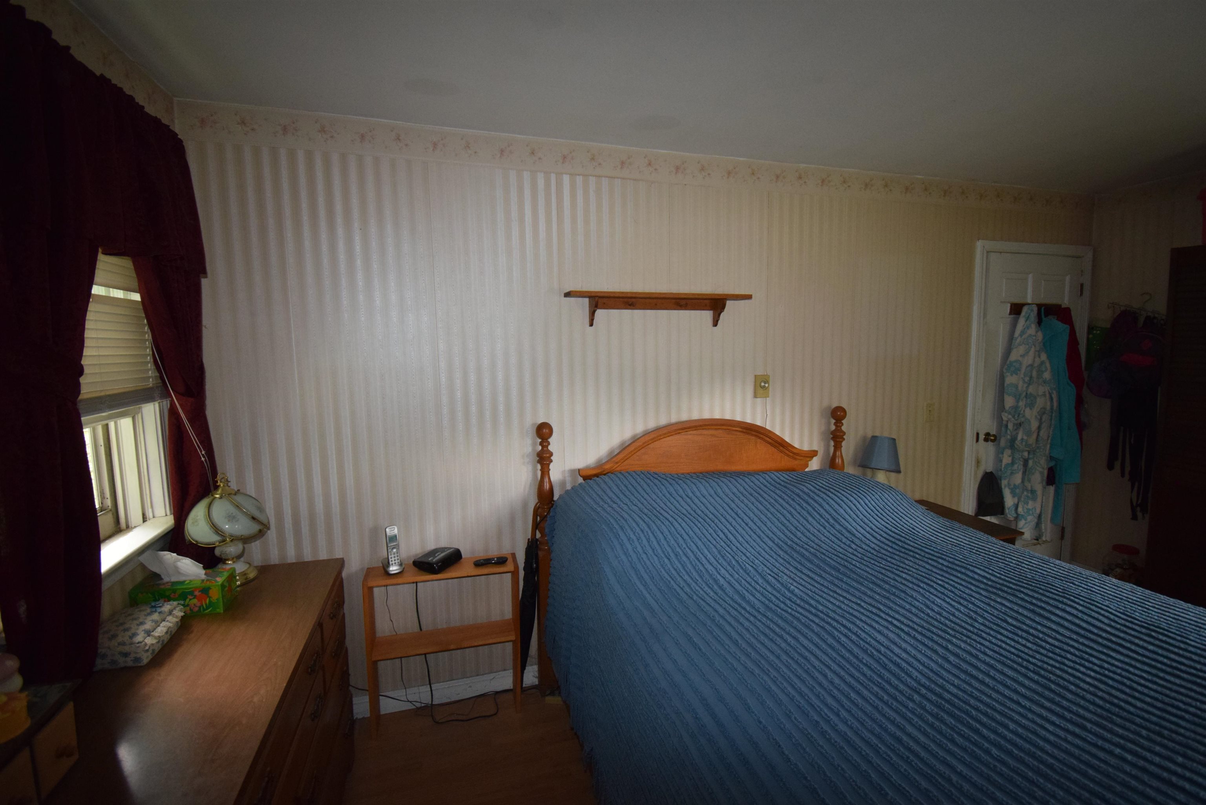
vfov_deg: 77.3
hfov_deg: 100.4
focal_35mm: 15
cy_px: 402
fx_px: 503
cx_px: 603
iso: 2000
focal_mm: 10
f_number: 4.5
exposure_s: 1/60
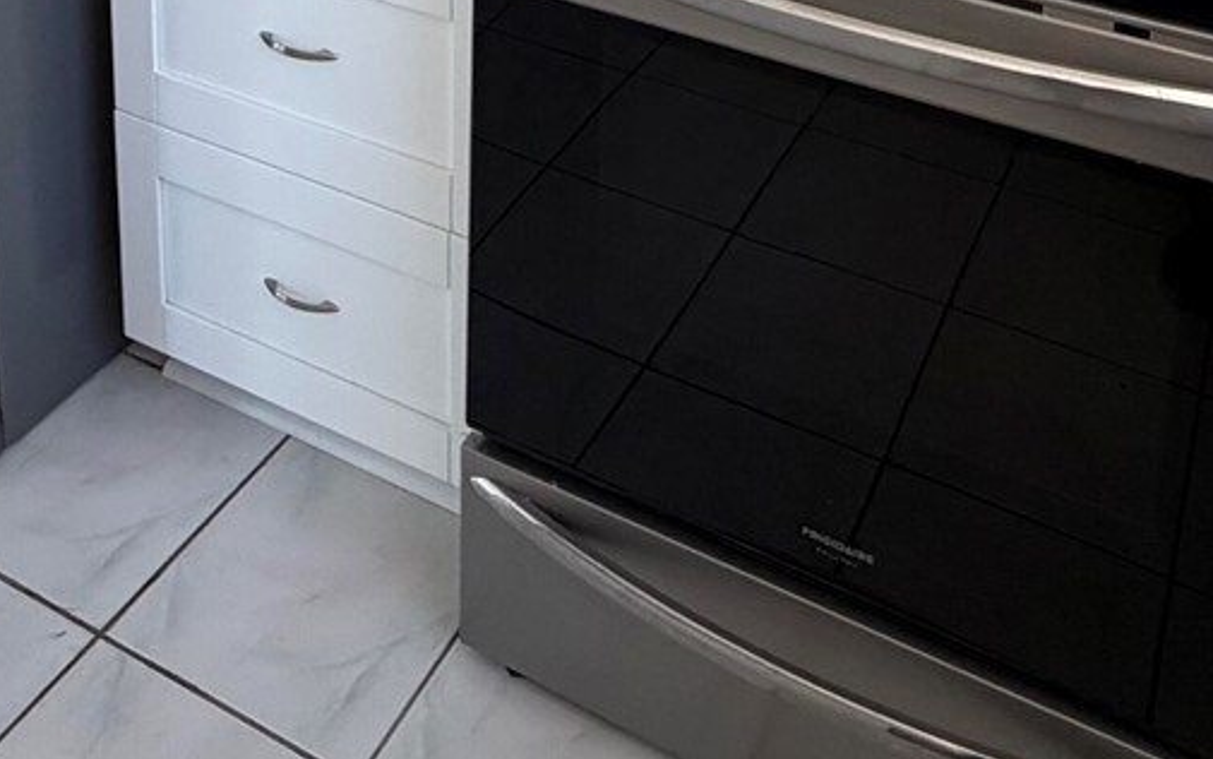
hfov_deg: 42.6
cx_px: 564
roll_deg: -1.1
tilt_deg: -11.6
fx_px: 1554
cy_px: -432
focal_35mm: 47
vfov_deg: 21.9
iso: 200
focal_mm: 2.22
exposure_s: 1/121
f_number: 2.2
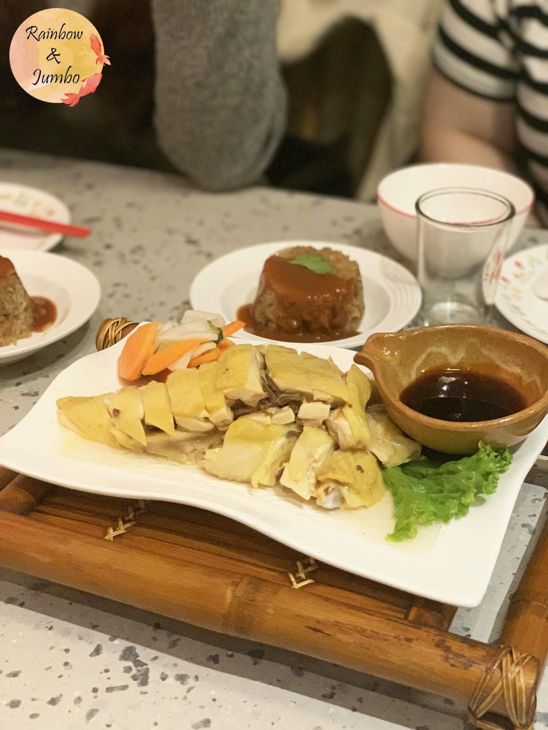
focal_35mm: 52
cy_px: 365
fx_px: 1098
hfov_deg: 28.0
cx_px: 274
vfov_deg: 36.8
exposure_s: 1/40
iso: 500
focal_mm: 6
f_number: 2.4
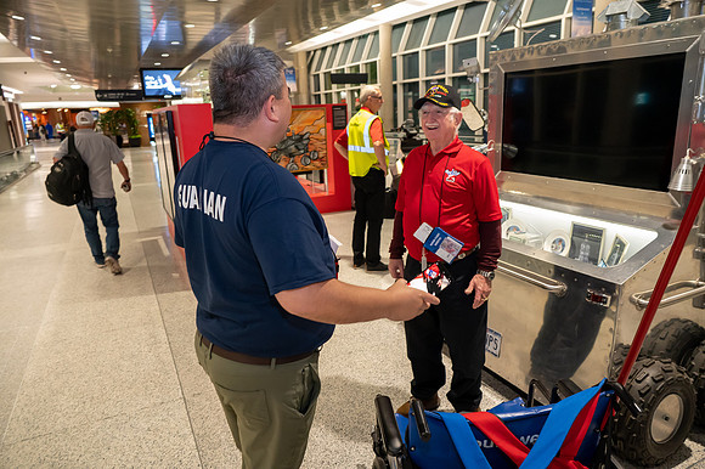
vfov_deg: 50.4
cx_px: 352
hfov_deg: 70.5
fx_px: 499
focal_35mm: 26
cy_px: 234
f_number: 5
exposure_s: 1/100
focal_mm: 25.5
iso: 6400
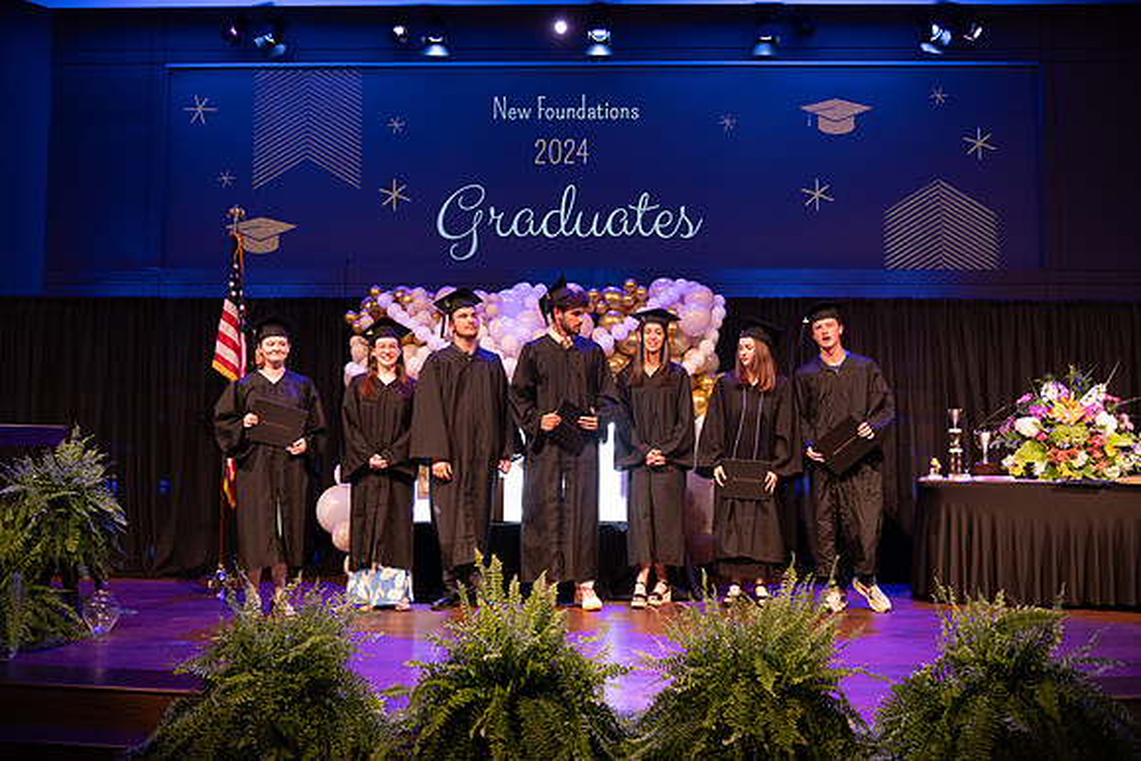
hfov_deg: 60.3
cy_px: 380
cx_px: 570
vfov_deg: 42.3
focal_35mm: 31
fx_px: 983
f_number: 4
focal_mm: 31
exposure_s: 1/200
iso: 1600
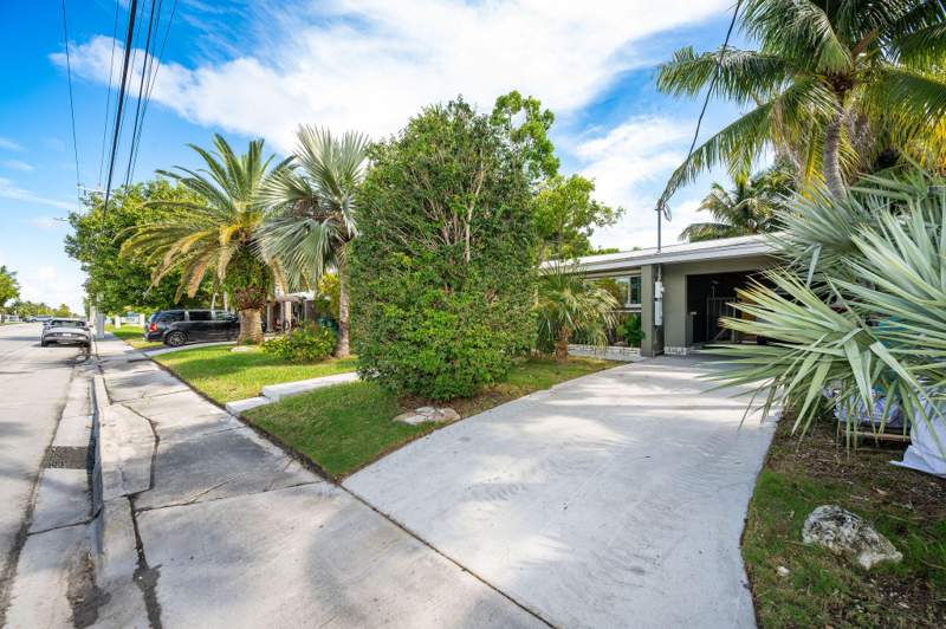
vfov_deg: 80.4
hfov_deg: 103.6
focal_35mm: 14
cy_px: 314
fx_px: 372
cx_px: 473
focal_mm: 14
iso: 250
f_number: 8
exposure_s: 1/200
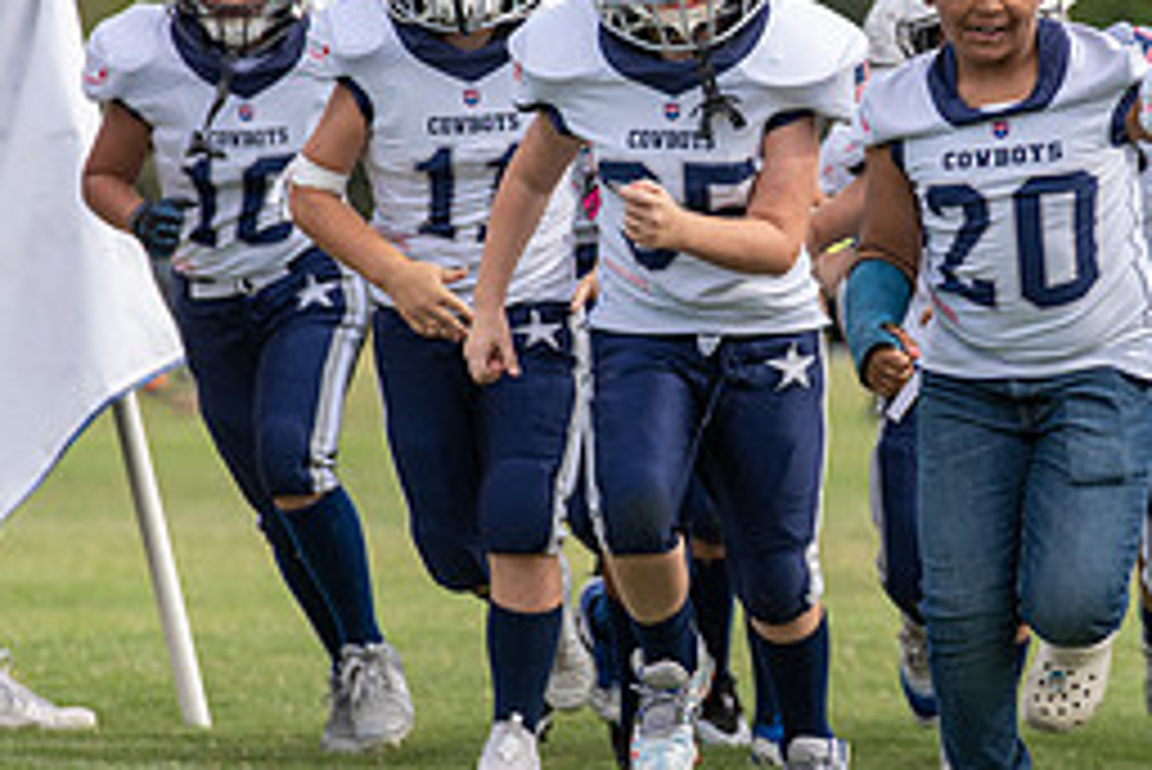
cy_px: 205
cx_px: 868
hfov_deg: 6.6
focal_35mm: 313
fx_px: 10021
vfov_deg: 4.4
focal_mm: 138
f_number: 3.5
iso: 250
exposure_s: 1/1600
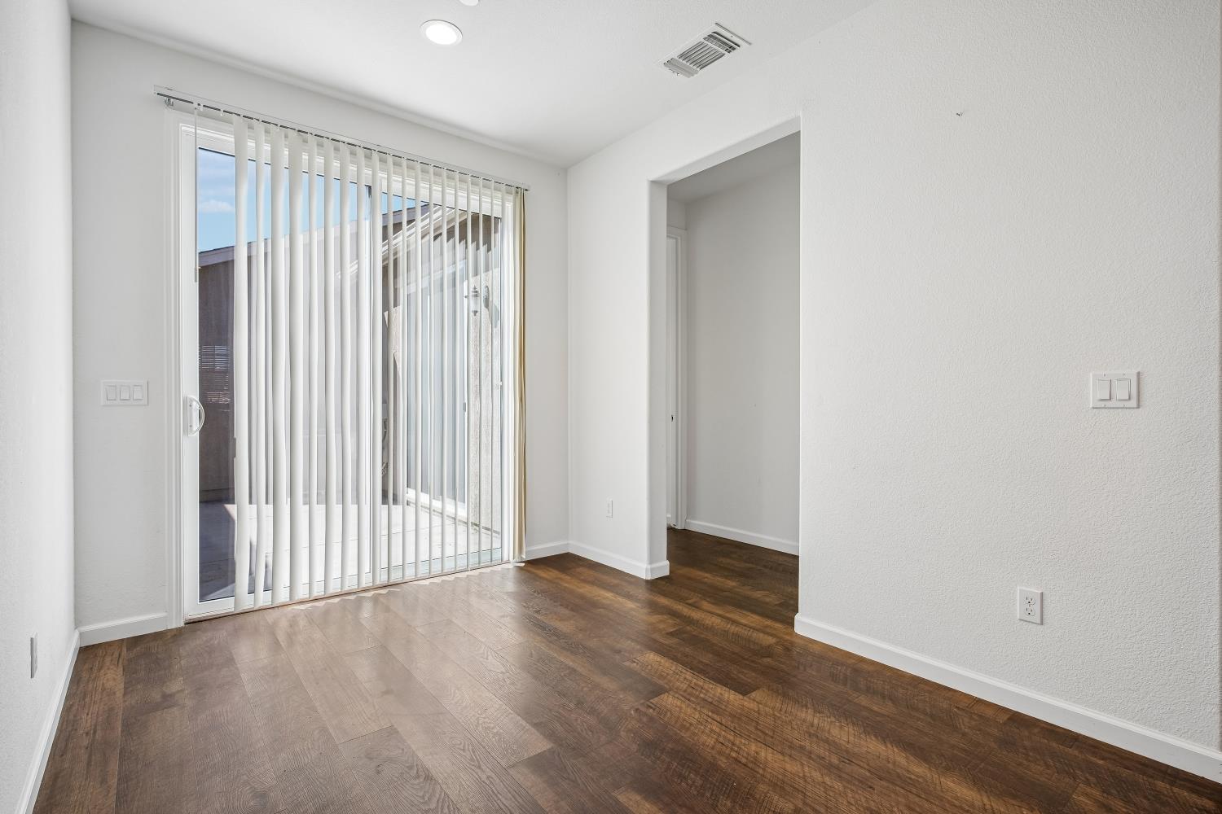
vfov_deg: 70.4
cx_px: 611
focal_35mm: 17
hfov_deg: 93.3
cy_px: 407
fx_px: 577
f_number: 8
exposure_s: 1/40
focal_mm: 17
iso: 100
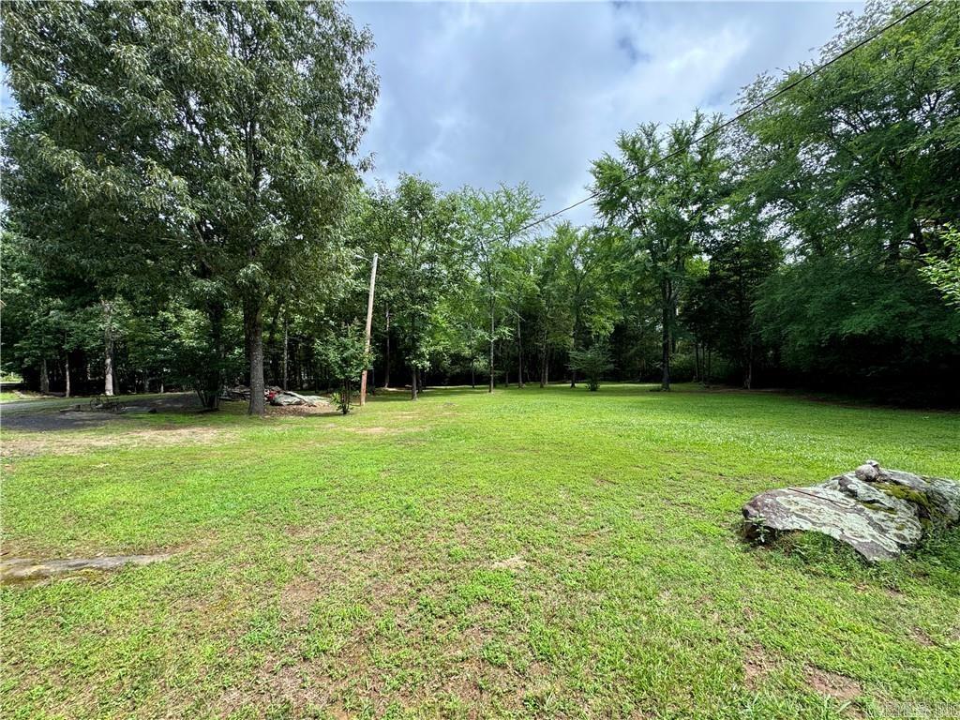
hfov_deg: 102.1
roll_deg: +1.1
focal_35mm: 14
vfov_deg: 85.7
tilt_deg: +0.7
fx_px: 388
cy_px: 360
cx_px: 480
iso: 40
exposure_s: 1/384
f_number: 2.2
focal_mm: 2.22
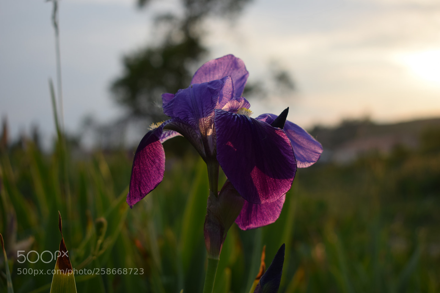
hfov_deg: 33.4
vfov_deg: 22.6
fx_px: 733
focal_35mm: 60
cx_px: 220
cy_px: 146
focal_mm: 40
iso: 100
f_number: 5.6
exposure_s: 1/250
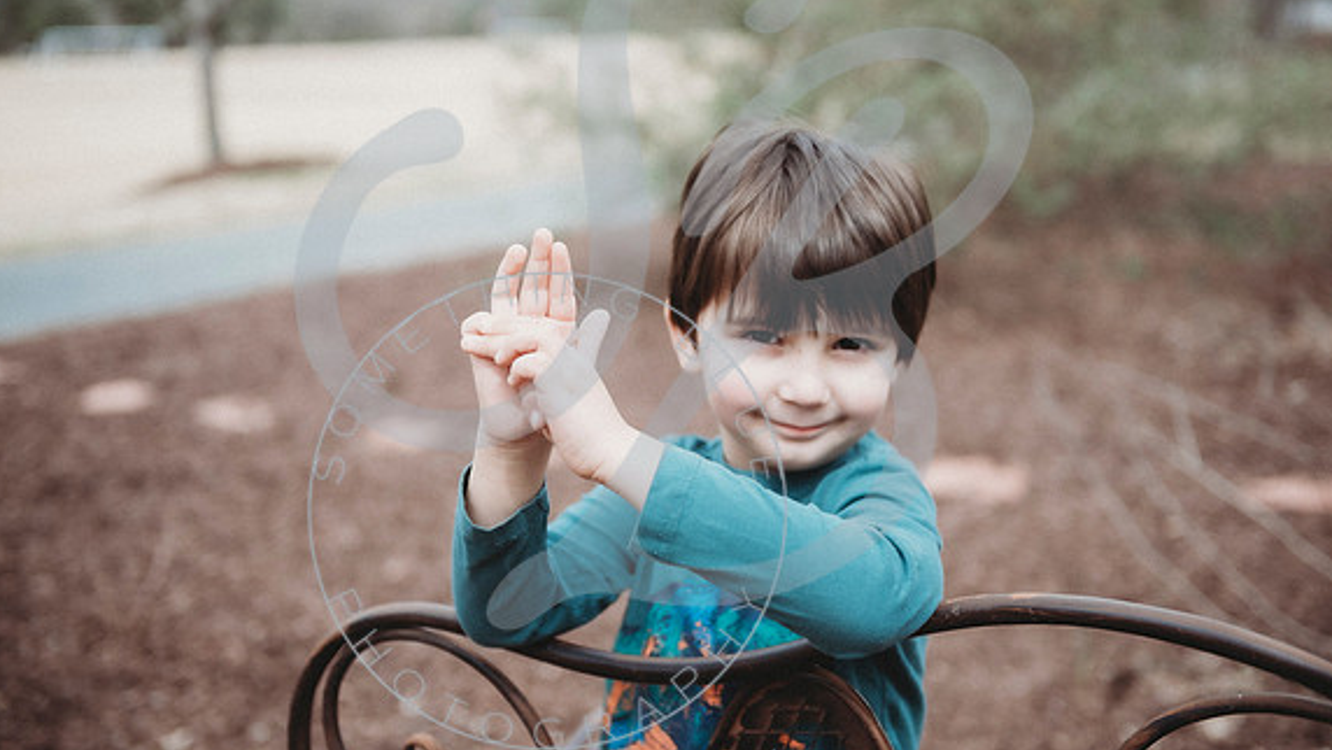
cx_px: 664
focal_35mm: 51
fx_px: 1802
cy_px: 316
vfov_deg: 23.5
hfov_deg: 40.6
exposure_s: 1/500
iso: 100
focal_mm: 48
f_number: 2.8
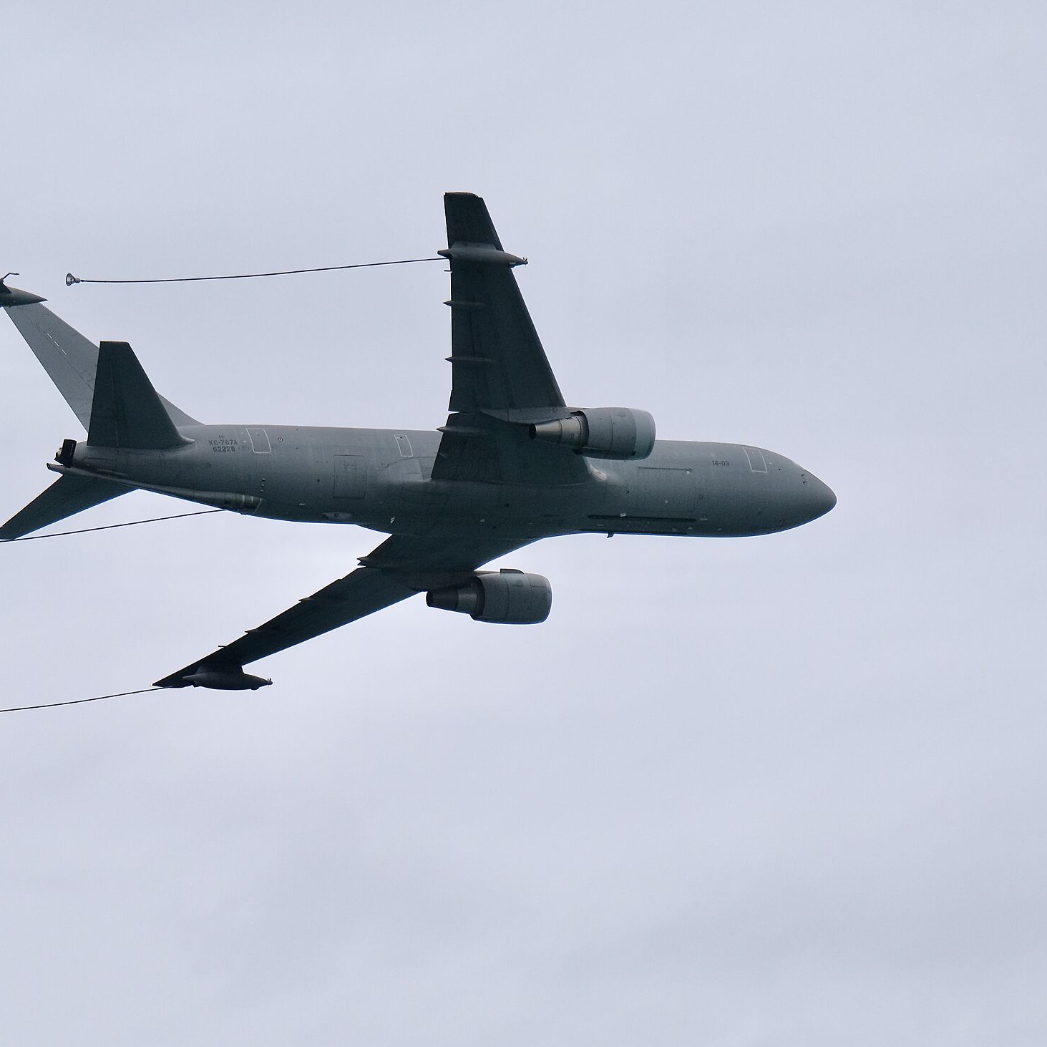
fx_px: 11737
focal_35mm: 343
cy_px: 548
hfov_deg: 5.1
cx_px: 237
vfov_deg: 5.1
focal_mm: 164
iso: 400
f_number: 5.6
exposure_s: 1/1900
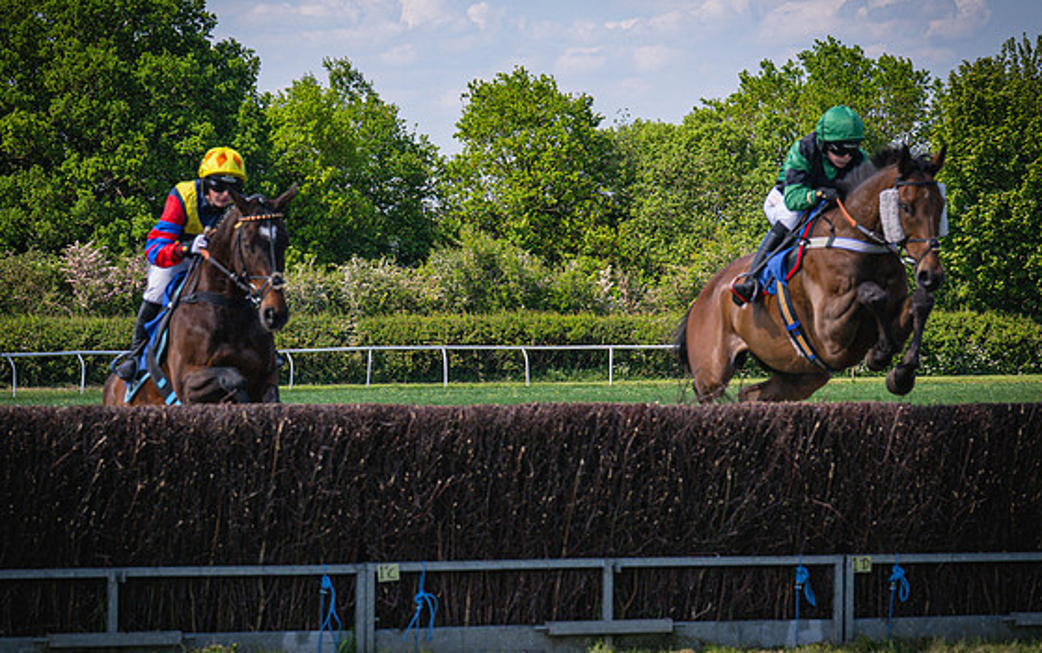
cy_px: 341
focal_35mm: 168
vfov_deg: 7.8
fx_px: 4773
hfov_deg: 12.5
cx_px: 481
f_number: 5
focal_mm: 84
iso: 400
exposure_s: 1/2000
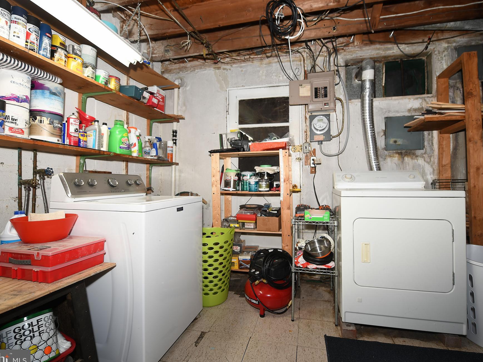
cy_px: 180
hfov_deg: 91.0
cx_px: 254
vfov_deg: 74.7
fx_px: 237
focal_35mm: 17
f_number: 4
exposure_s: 1/200
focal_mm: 15
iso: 500
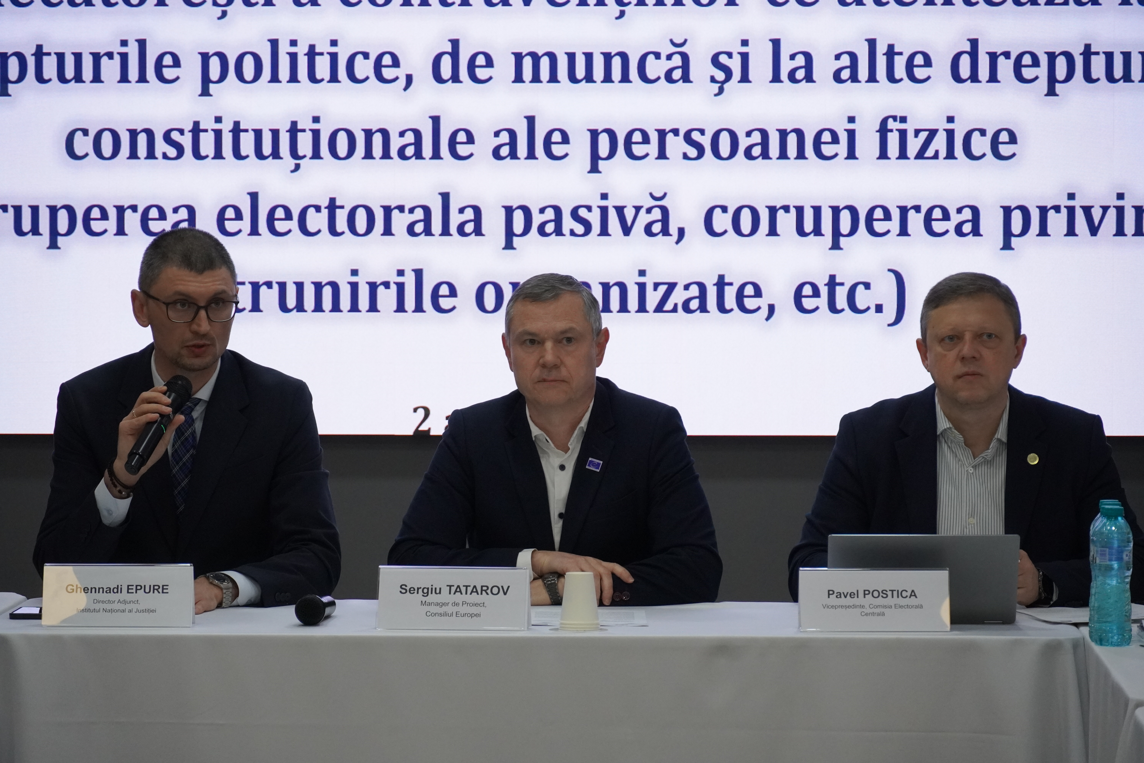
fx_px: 4814
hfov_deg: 13.6
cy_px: 382
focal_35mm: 152
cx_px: 572
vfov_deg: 9.1
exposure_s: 1/160
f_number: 5.6
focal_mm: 101
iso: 2500
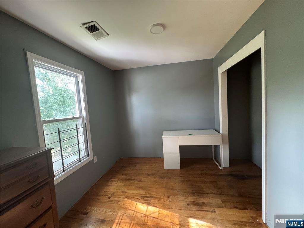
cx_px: 152
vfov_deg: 85.7
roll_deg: +3.4
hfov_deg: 102.1
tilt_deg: -4.2
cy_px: 114
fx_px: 123
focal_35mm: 14
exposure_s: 1/60
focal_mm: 2.22
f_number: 2.2
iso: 500
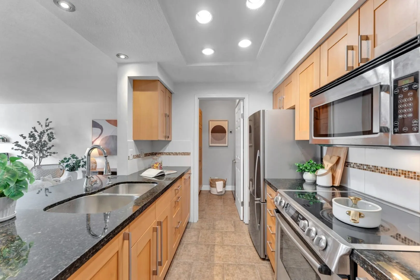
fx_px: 163
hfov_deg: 104.3
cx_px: 210
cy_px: 140
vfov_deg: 81.2
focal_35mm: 14
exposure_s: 1/15
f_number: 8
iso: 400
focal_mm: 14
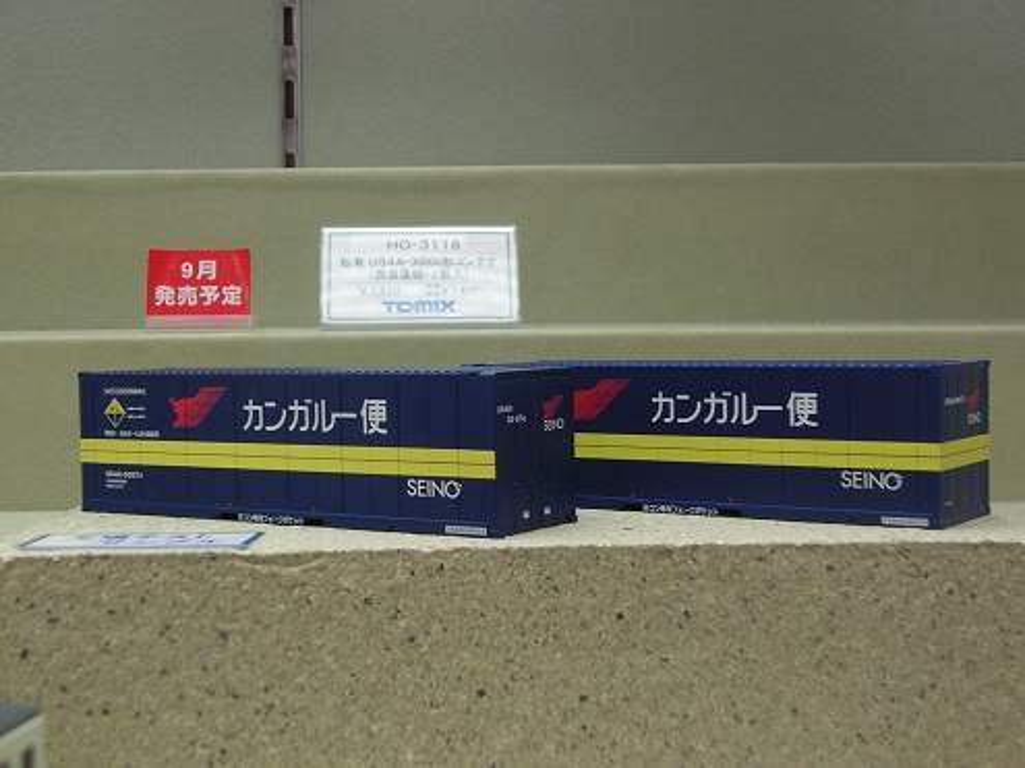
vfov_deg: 25.2
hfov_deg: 33.2
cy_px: 384
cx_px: 512
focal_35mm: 58
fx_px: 1717
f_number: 3.5
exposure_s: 1/14
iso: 50
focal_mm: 9.6
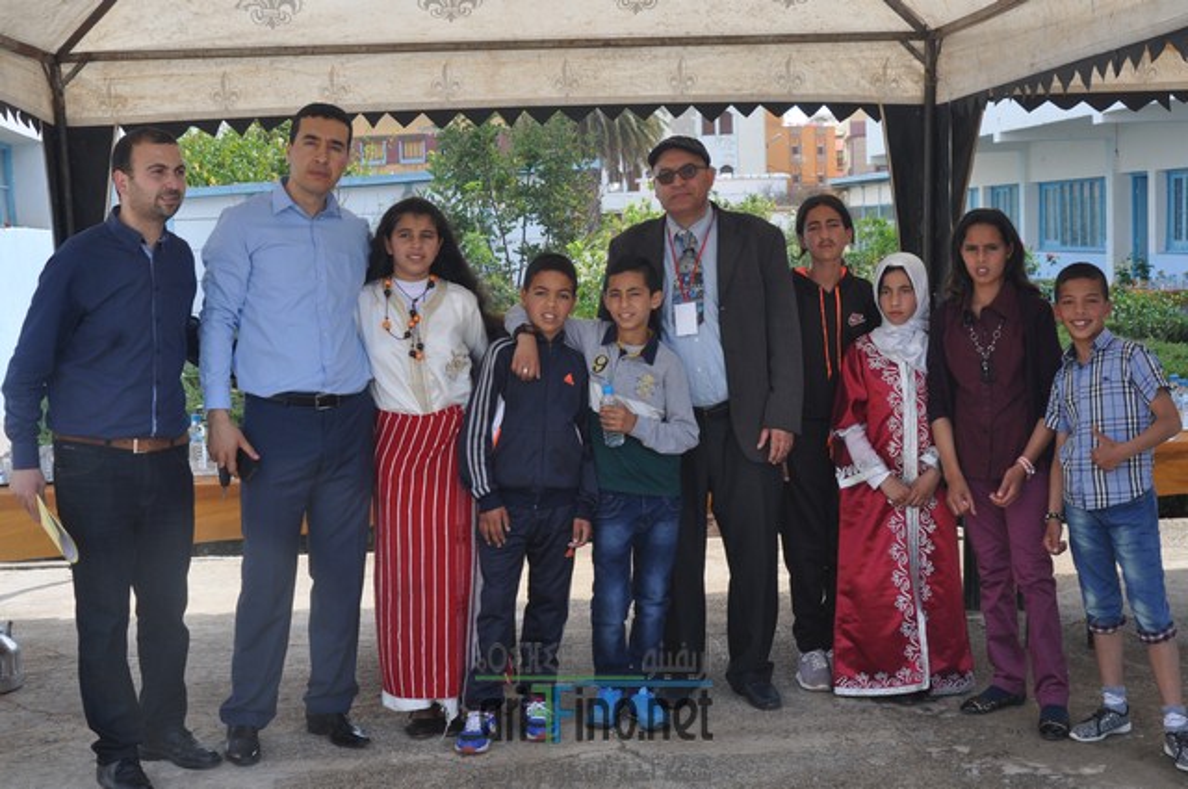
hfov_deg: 37.9
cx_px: 594
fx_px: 1730
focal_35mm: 52
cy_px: 394
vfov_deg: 25.7
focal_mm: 35
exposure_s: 1/160
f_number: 6.3
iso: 200
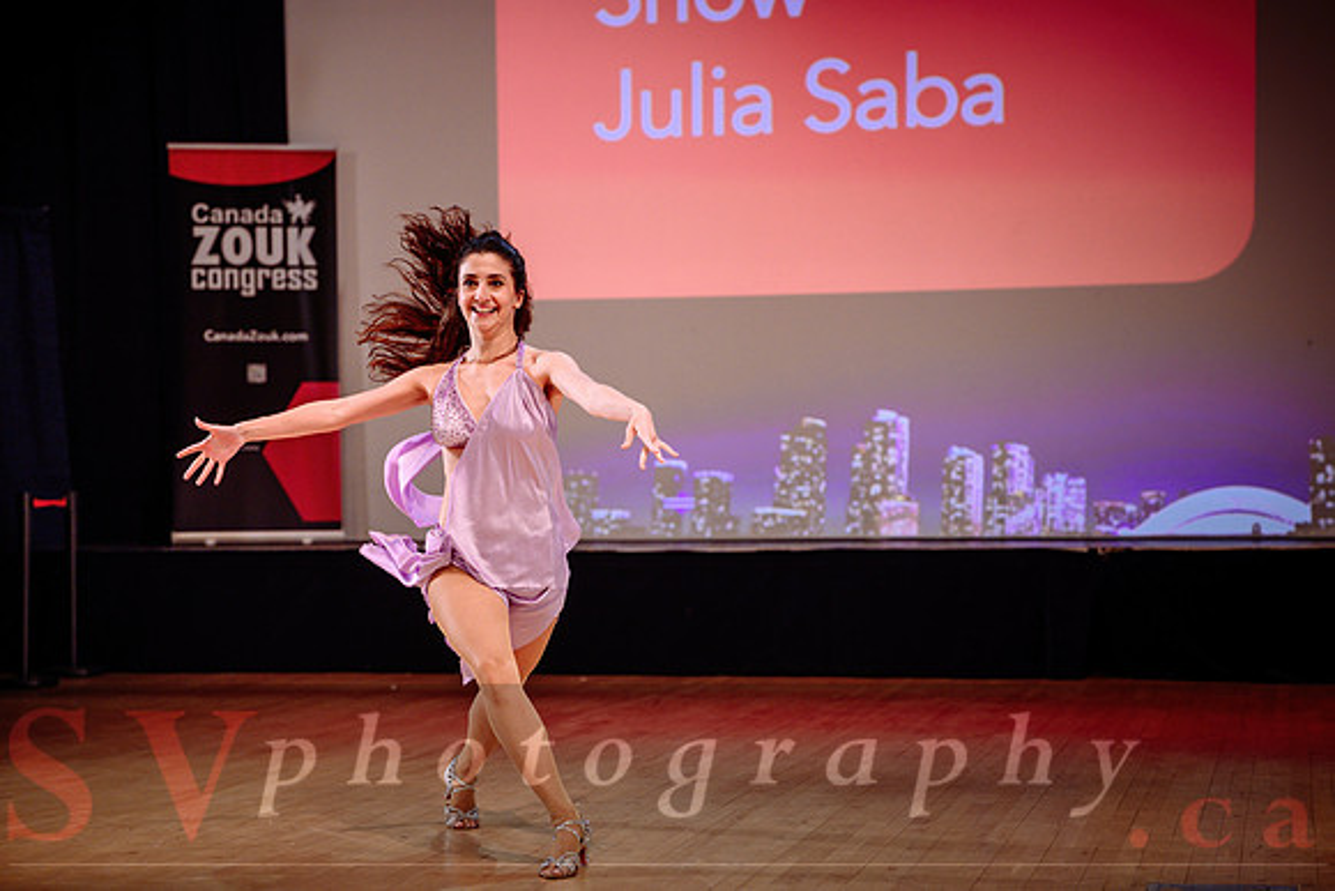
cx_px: 668
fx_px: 2767
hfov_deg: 27.1
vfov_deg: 18.3
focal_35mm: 75
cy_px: 475
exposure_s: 1/500
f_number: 2
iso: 1000
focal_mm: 70
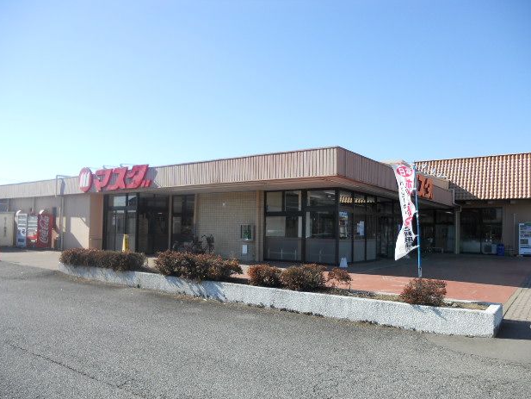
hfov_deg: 63.4
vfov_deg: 49.8
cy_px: 206
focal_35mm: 28
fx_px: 430
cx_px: 270
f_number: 3.2
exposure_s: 1/500
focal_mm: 4.9
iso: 80
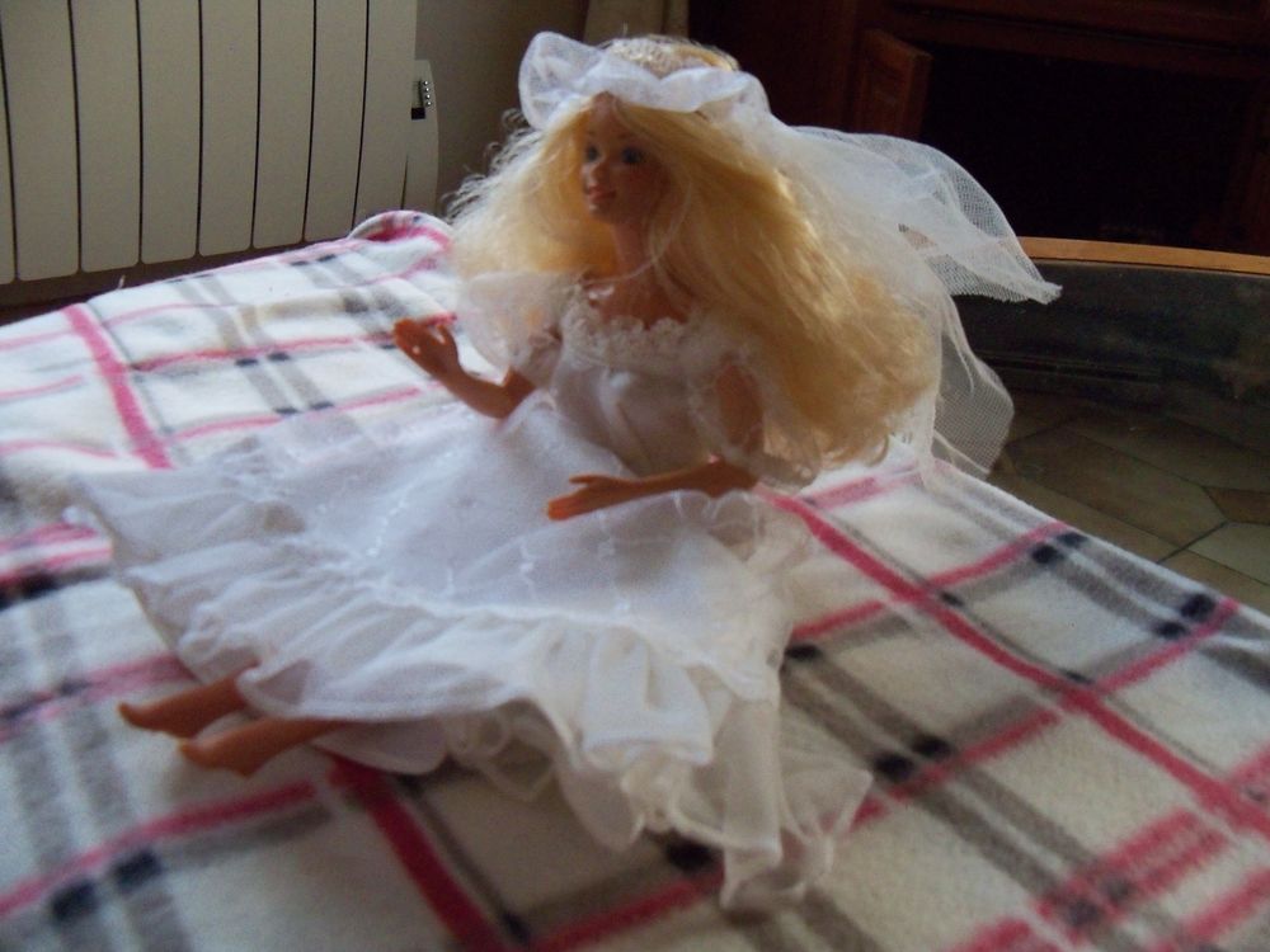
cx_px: 635
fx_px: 1284
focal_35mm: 35
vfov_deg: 40.7
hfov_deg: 52.6
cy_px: 476
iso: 640
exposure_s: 1/40
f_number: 3.5
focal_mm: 6.2
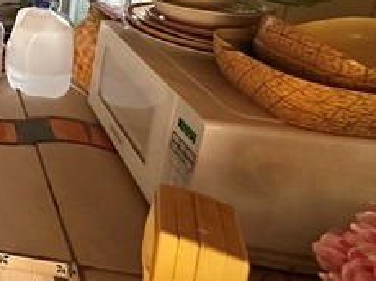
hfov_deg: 32.2
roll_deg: +0.8
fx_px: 423
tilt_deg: -12.7
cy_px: -47
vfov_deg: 31.4
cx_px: -142
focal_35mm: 39
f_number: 2.2
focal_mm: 2.22
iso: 320
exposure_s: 1/60
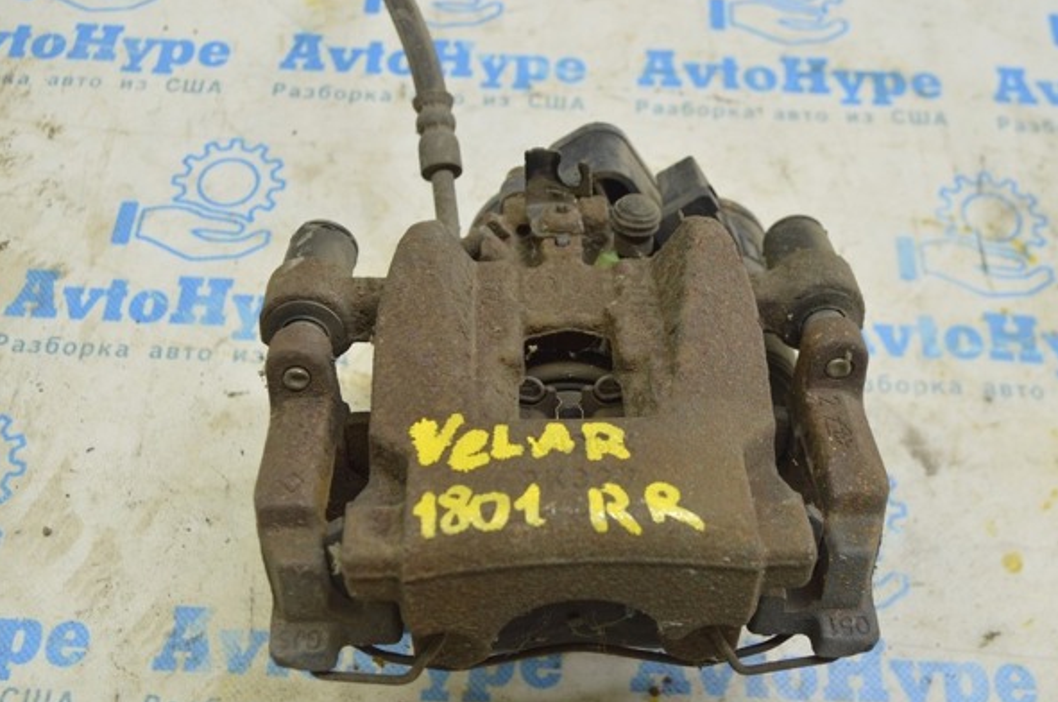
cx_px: 542
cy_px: 373
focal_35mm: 39
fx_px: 1144
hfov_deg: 49.6
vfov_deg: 34.1
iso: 400
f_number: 5.6
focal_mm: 24
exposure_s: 1/20
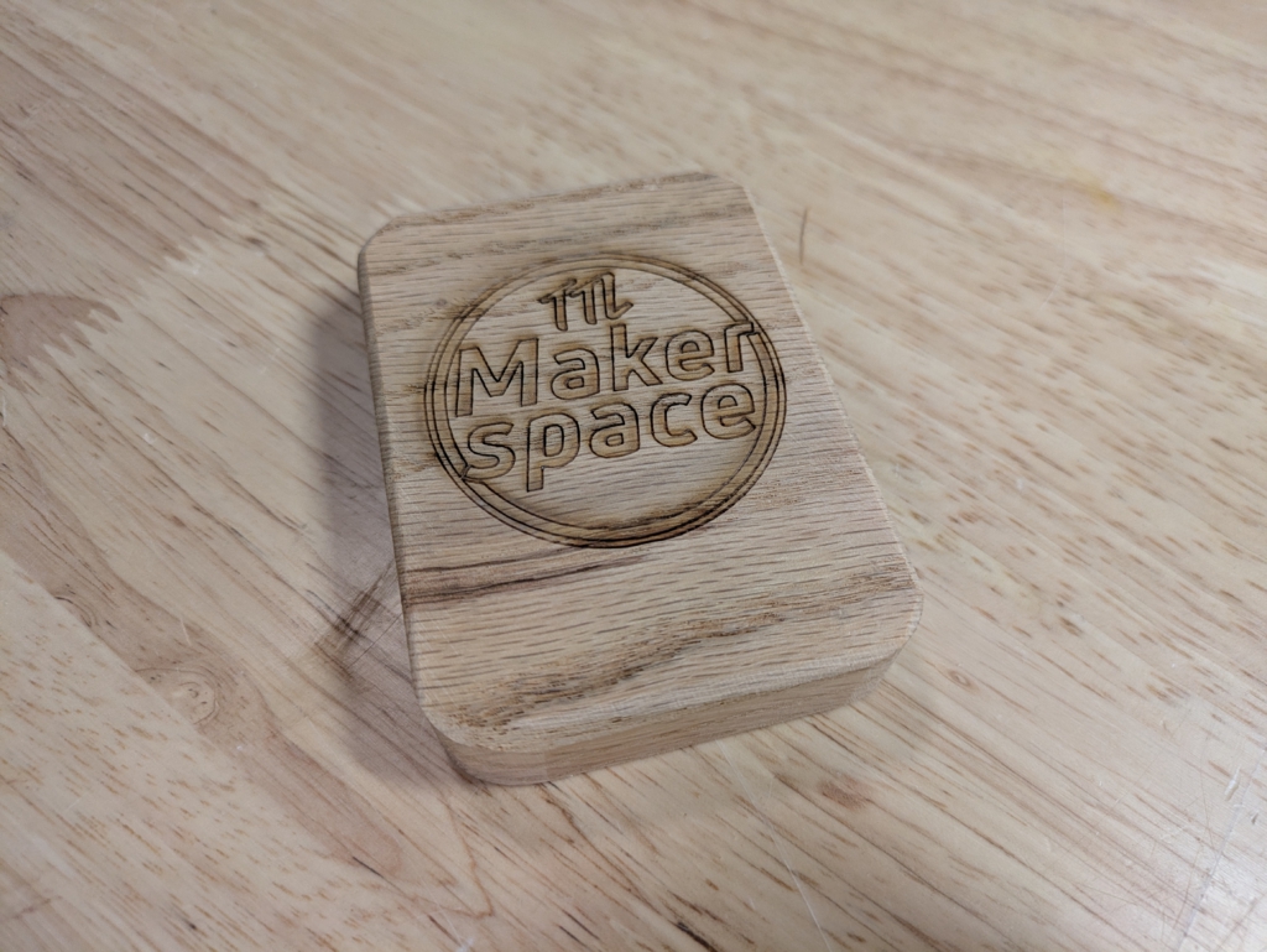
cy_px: 476
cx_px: 634
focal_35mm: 25
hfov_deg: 69.4
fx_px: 915
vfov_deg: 54.9
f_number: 1.89
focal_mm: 5.43
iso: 208
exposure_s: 1/60
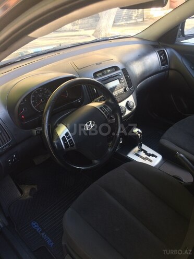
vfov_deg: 61.7
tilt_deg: -31.9
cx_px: 97
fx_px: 217
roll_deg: +7.4
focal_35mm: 29
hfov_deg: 48.2
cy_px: 130
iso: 50
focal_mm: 4.15
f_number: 2.2
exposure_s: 1/50
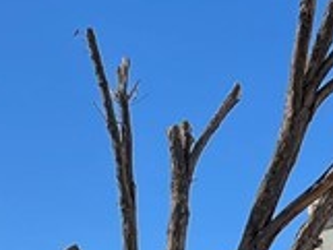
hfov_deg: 12.0
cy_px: 736
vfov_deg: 7.9
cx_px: 205
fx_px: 1588
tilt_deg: -6.1
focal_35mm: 165
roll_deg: +1.5
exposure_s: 1/1862
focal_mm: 5.1
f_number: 1.6
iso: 50
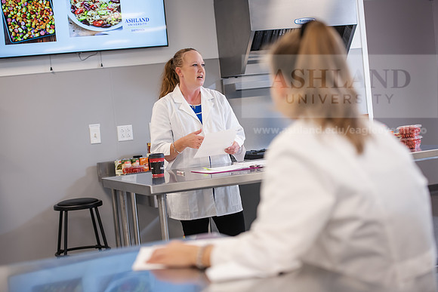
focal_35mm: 70
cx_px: 219
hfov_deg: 28.8
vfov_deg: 19.5
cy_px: 146
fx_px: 852
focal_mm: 70
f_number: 3.2
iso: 800
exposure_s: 1/200
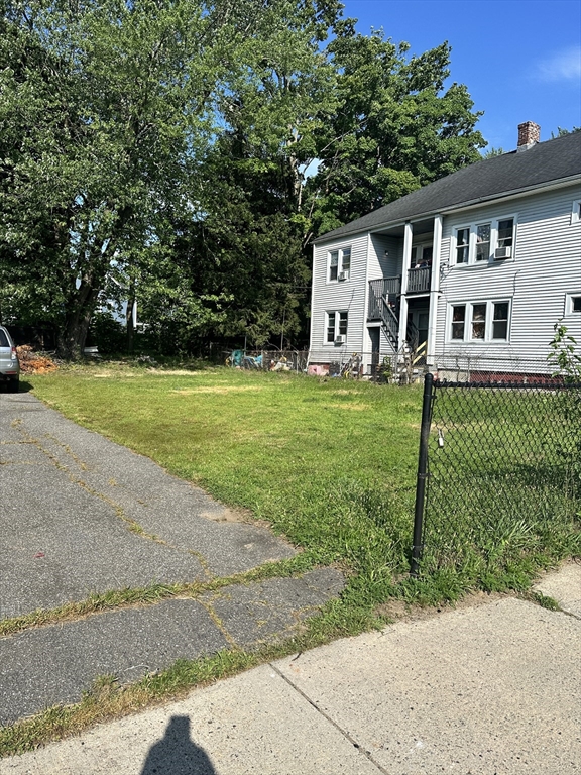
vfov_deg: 71.6
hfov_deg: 56.8
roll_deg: -3.2
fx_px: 537
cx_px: 290
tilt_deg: -2.0
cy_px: 388
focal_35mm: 24
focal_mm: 6.86
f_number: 1.78
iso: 80
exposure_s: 1/4184
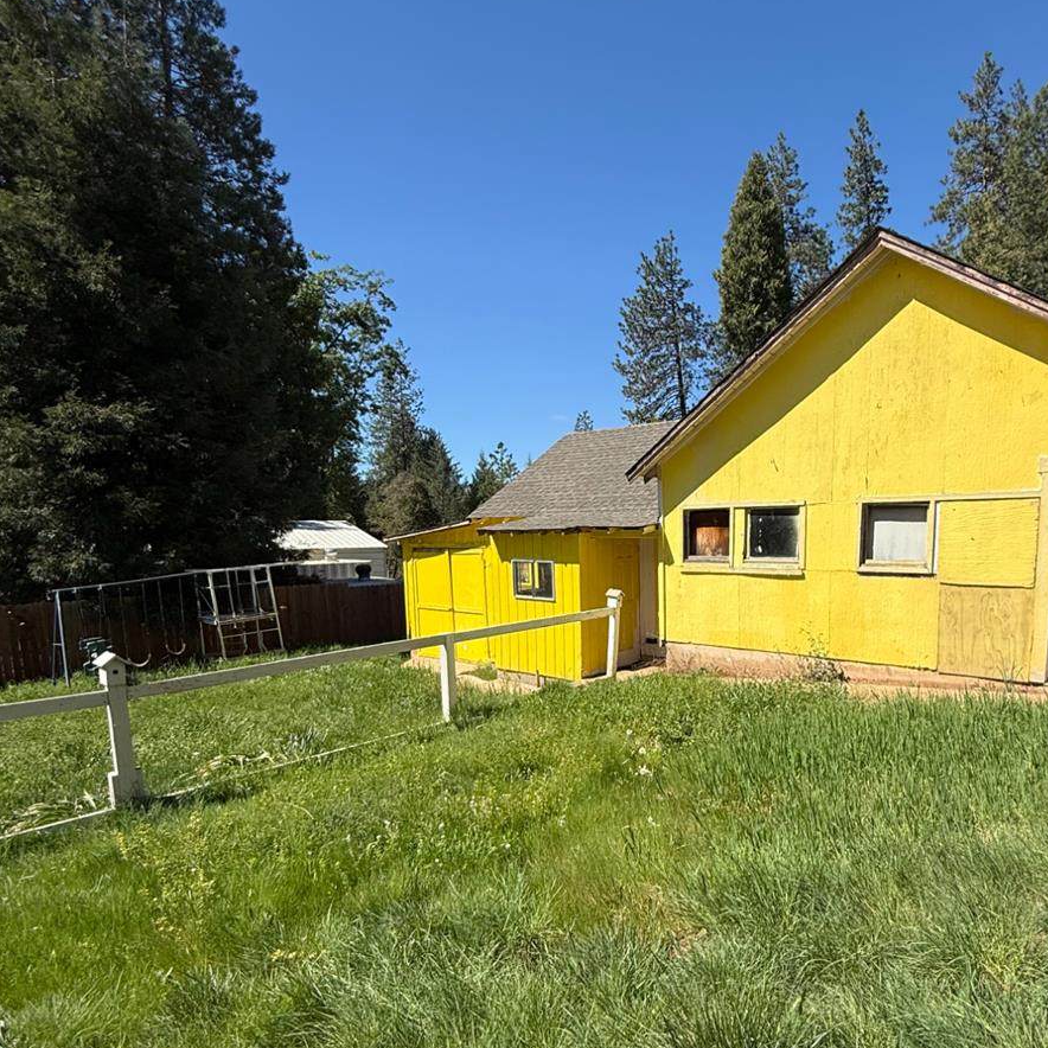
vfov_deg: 71.4
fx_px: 719
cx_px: 646
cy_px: 627
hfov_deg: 71.1
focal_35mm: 21
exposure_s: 1/2506
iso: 50
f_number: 2.2
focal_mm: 2.22
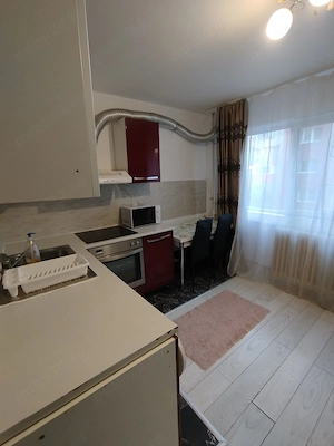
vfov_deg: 98.2
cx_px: 167
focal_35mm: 15
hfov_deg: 81.7
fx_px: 193
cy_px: 223
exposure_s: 1/33
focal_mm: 1.65
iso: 125
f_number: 2.2
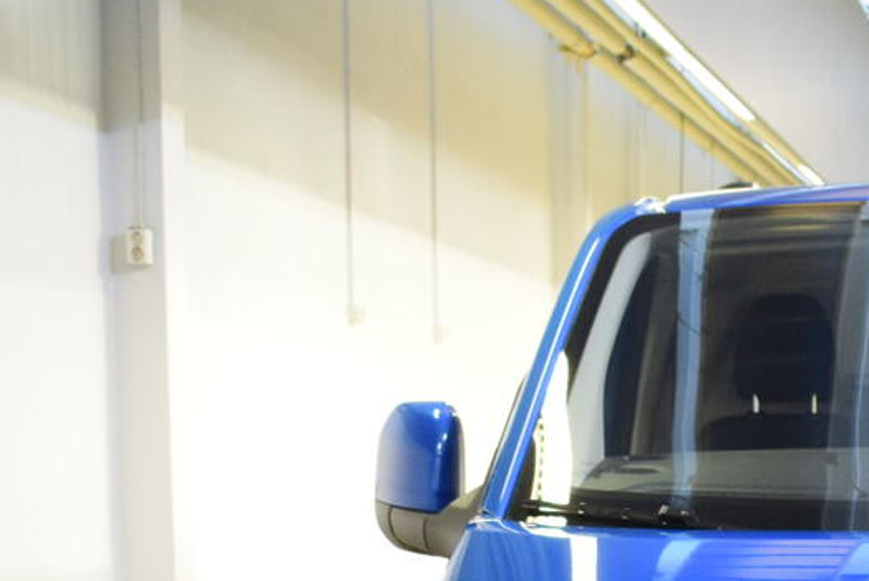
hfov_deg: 17.7
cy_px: 749
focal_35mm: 110
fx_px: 2657
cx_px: 1045
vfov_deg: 12.1
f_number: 4
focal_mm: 24
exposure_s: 1/50
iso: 1600
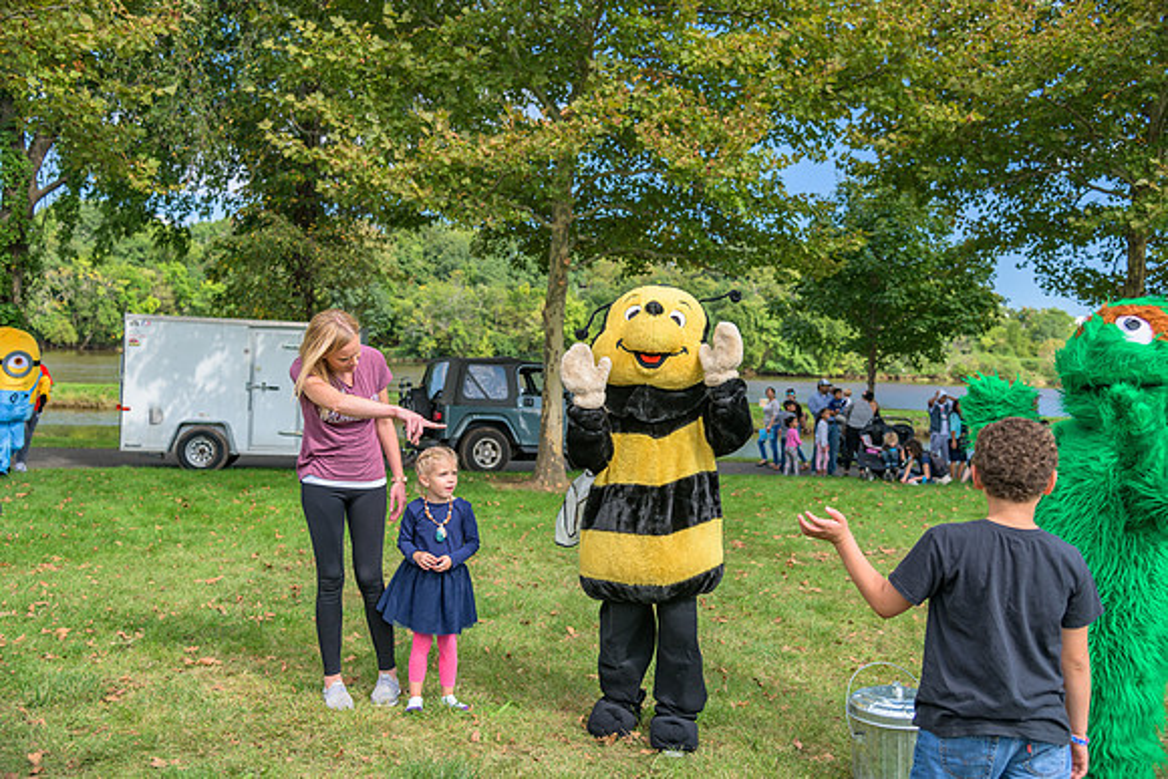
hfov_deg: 54.4
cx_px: 584
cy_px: 390
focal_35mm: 35
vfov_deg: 37.9
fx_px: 1136
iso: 280
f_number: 4
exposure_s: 1/500
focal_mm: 35
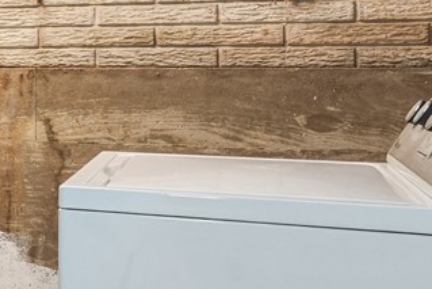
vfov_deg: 15.9
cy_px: 40
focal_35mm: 85
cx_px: -442
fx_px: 1020
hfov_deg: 17.2
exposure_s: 1/6
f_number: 10
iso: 400
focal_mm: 16
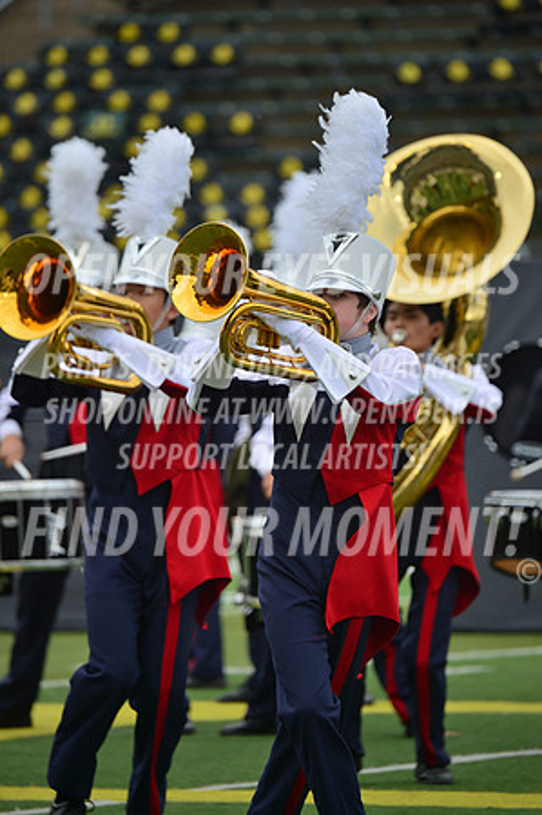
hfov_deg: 3.8
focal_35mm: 360
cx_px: 271
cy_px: 408
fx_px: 8148
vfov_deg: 5.7
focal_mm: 360
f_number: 5.6
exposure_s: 1/1000
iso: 200
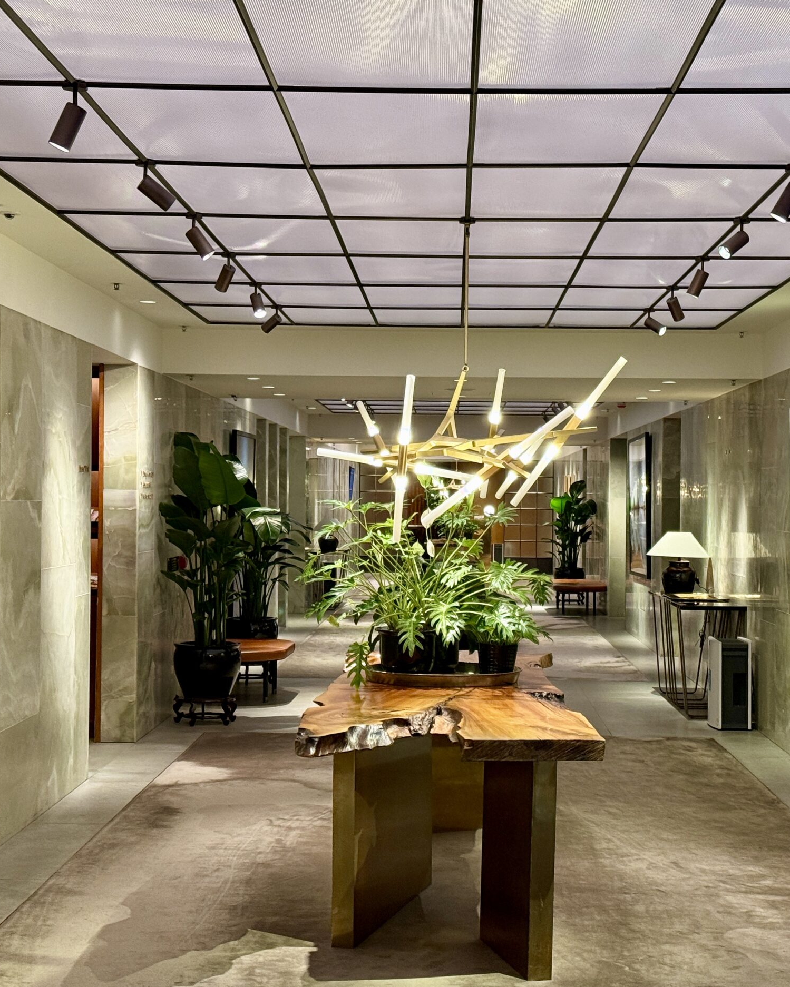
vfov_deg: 29.6
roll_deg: -0.6
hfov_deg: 23.8
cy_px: 502
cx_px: 440
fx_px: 1871
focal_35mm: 64
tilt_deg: -0.5
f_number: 1.78
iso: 250
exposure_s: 1/60
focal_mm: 6.76
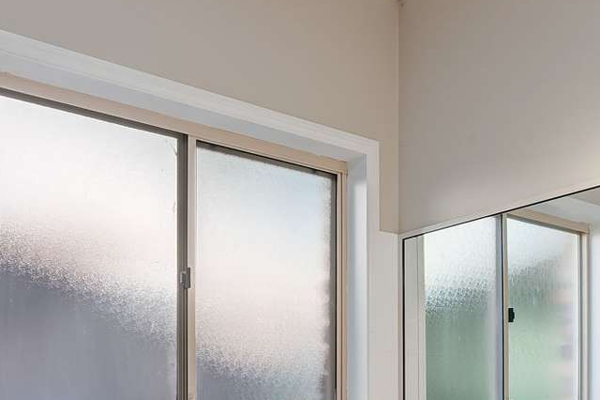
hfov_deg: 46.4
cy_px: 423
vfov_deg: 29.2
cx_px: 271
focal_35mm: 42
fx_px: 700
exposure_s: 1/13
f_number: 14
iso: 400
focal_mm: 14
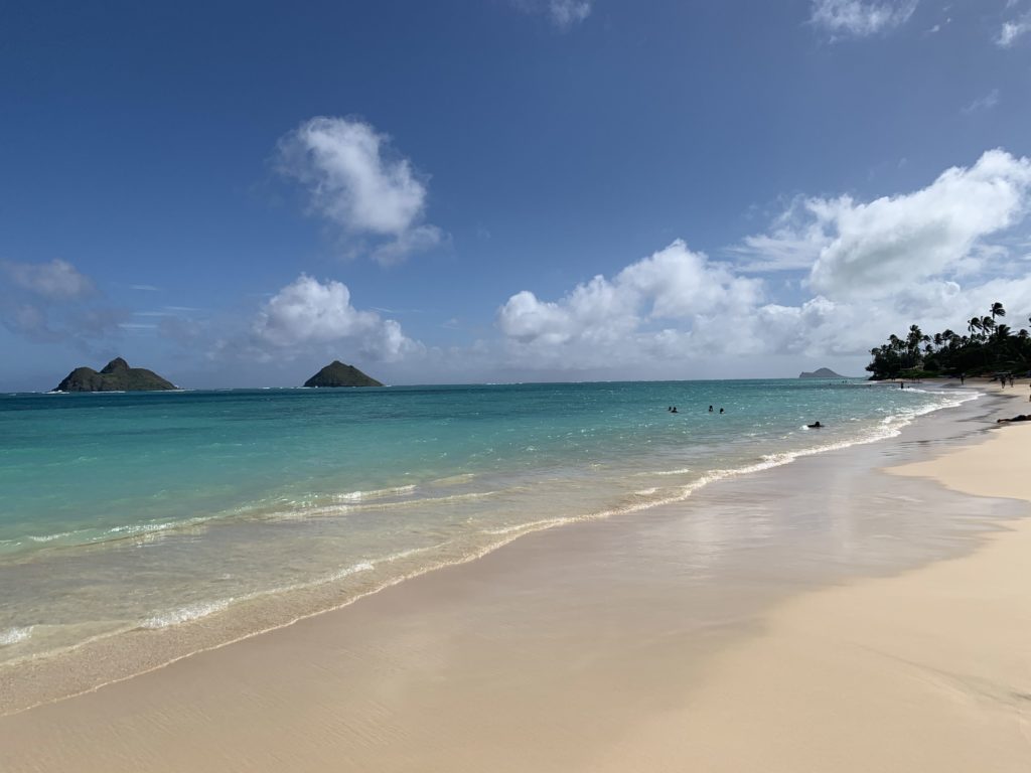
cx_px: 516
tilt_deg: +0.8
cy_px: 386
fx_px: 774
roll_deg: +0.8
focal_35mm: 26
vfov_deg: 53.1
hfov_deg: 67.3
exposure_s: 1/7407
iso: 25
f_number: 1.8
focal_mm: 4.25
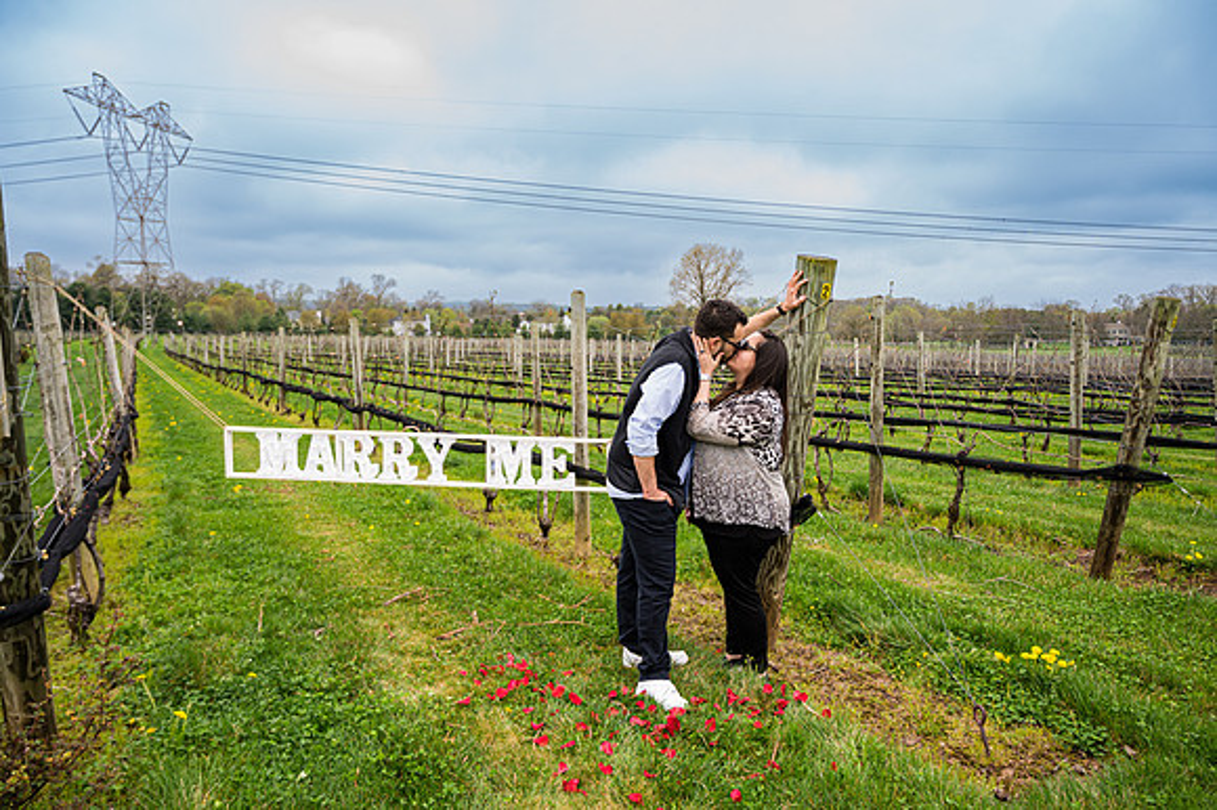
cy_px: 409
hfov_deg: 69.1
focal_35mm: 26
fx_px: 884
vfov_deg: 49.2
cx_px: 609
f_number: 4
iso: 64
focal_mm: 25.5
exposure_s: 1/200
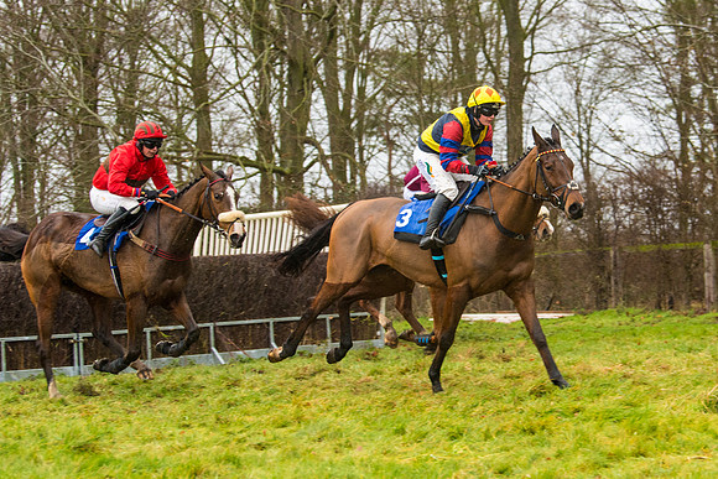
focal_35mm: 96
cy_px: 223
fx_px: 1907
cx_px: 486
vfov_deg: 14.3
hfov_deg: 21.2
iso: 1000
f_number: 4
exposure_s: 1/1000
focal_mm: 70
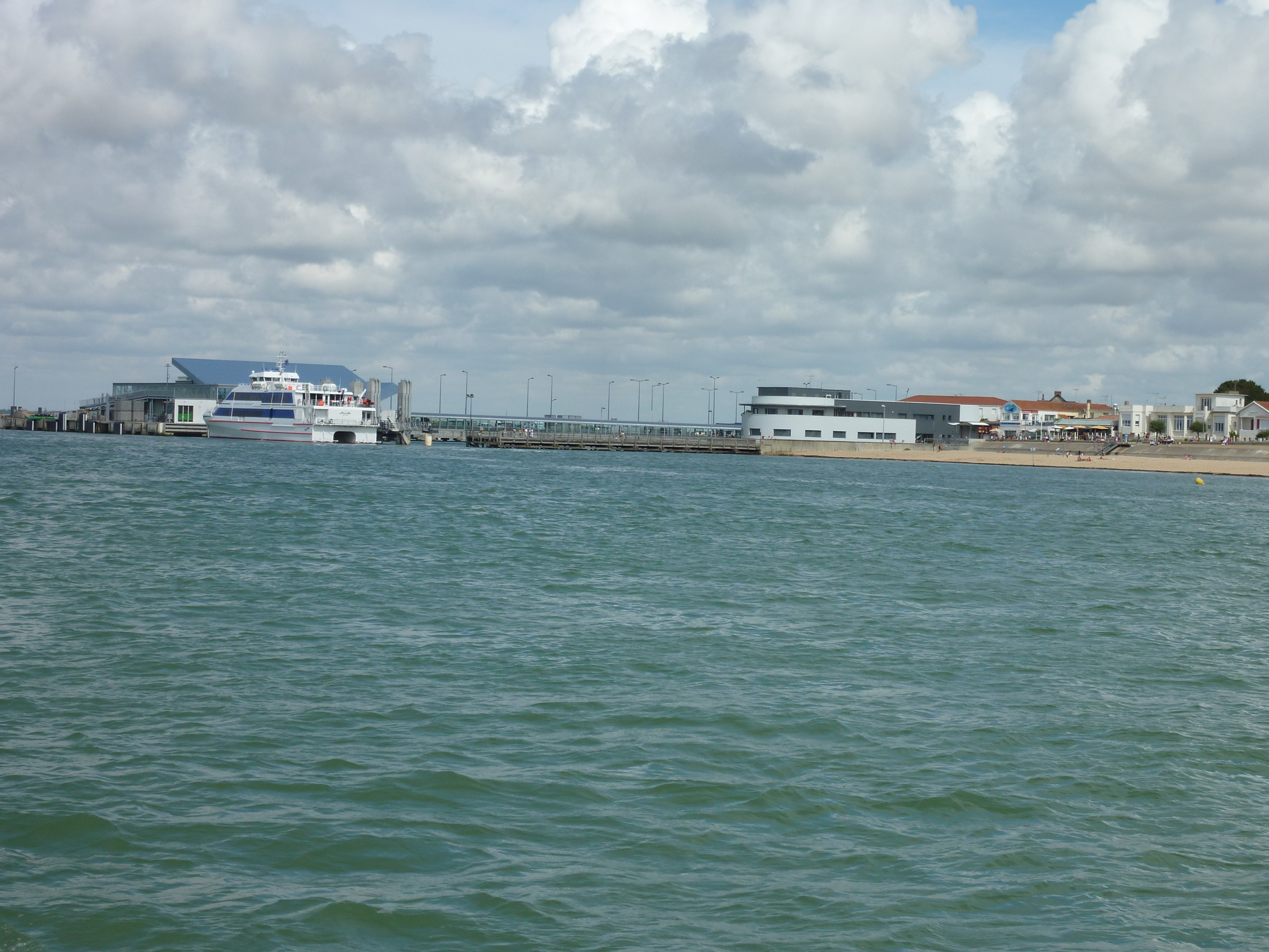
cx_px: 634
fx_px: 2310
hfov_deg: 30.7
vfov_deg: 23.3
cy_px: 476
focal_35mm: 63
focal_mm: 10.3
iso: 80
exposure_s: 1/640
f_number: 5.6
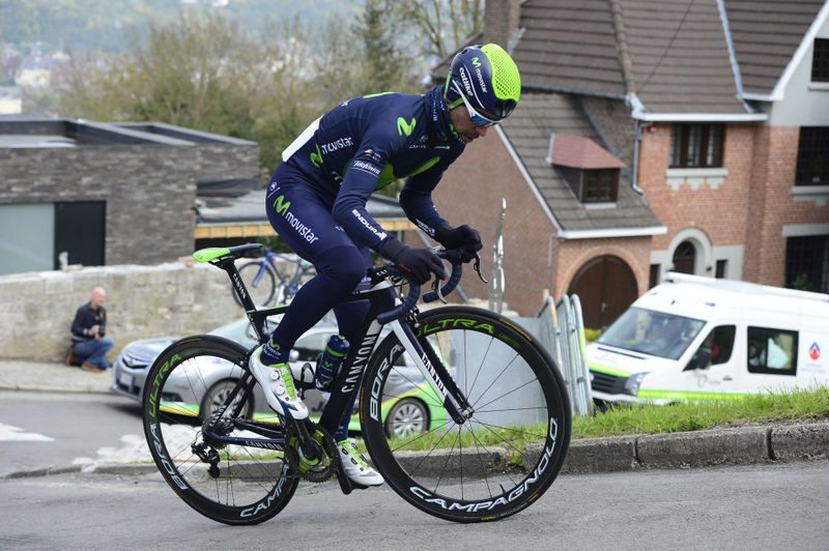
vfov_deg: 19.4
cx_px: 414
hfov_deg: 28.9
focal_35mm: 70
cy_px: 276
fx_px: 1611
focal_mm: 70
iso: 500
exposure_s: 1/1000
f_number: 5.6
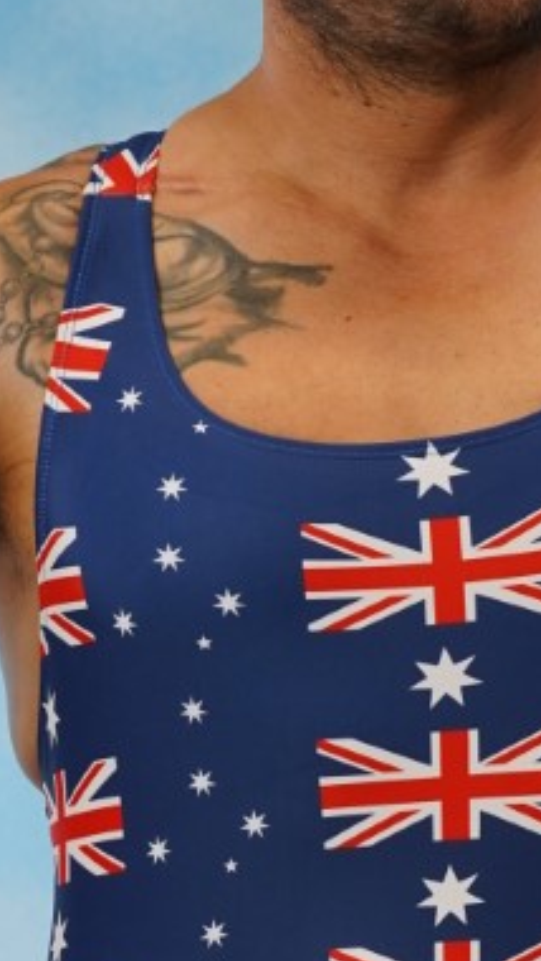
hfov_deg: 6.1
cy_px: 819
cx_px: 313
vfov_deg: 10.7
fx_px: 5096
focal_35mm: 200
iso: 800
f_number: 5
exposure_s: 1/100
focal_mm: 63
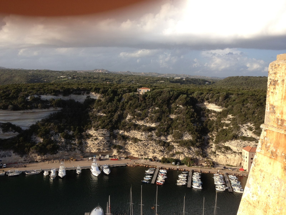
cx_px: 143
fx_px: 289
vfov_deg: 40.7
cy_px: 108
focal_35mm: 35
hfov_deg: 52.6
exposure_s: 1/1104
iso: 64
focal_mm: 4.28
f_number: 2.4
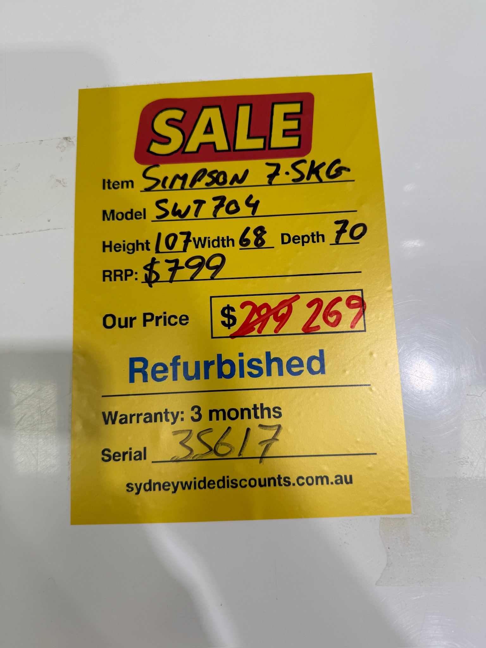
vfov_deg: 71.6
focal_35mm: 24
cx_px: 243
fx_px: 449
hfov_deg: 56.8
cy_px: 324
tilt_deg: -78.4
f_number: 1.78
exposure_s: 1/123
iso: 50
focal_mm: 6.76
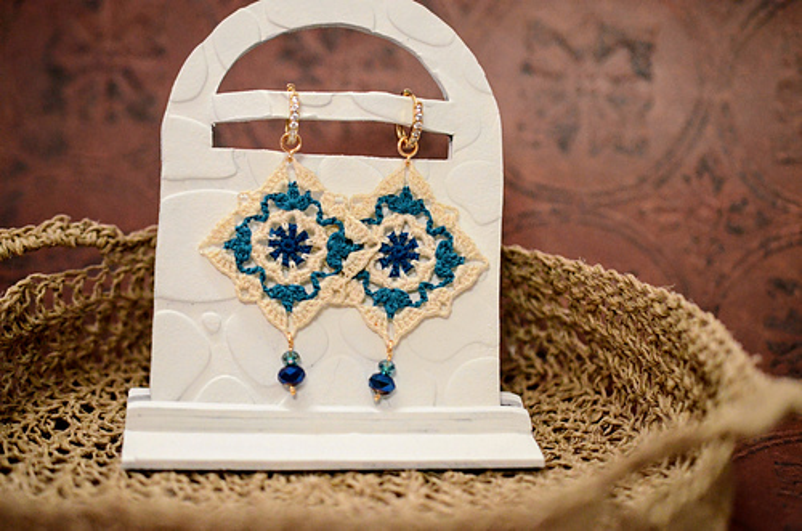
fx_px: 1334
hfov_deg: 33.5
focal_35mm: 60
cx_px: 401
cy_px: 266
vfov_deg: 22.5
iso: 3200
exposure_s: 1/500
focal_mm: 40
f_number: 3
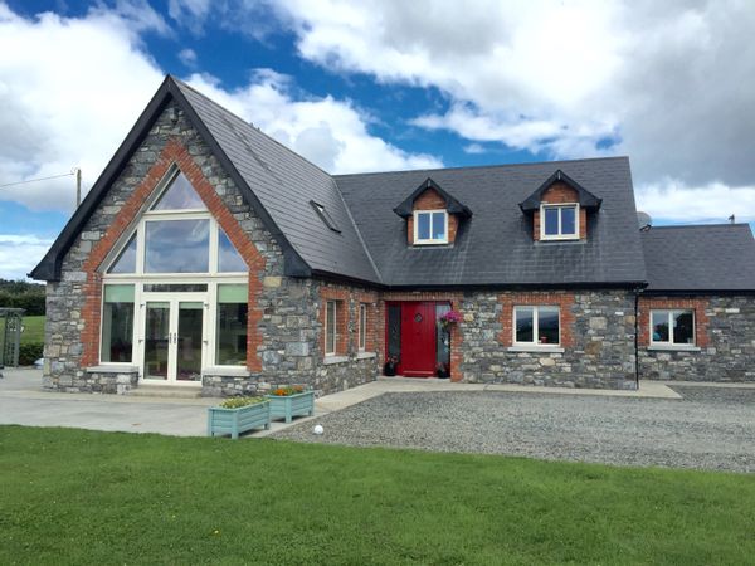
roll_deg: -1.6
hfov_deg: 61.7
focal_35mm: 29
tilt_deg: +4.4
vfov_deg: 48.2
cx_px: 378
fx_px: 633
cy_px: 283
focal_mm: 4.15
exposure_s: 1/1980
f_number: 2.2
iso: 32
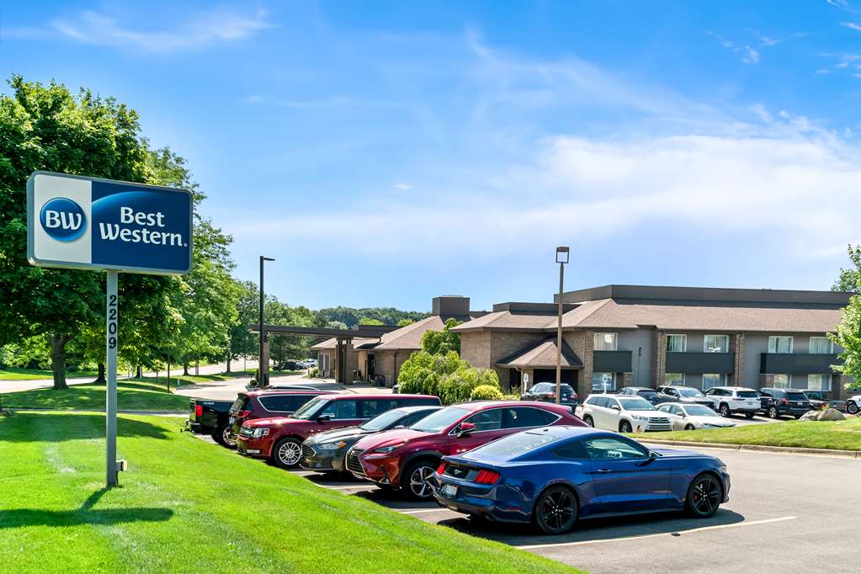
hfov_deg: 57.2
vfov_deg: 40.0
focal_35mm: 33
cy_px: 287
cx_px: 430
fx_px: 789
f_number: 10
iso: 400
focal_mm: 33
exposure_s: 1/640
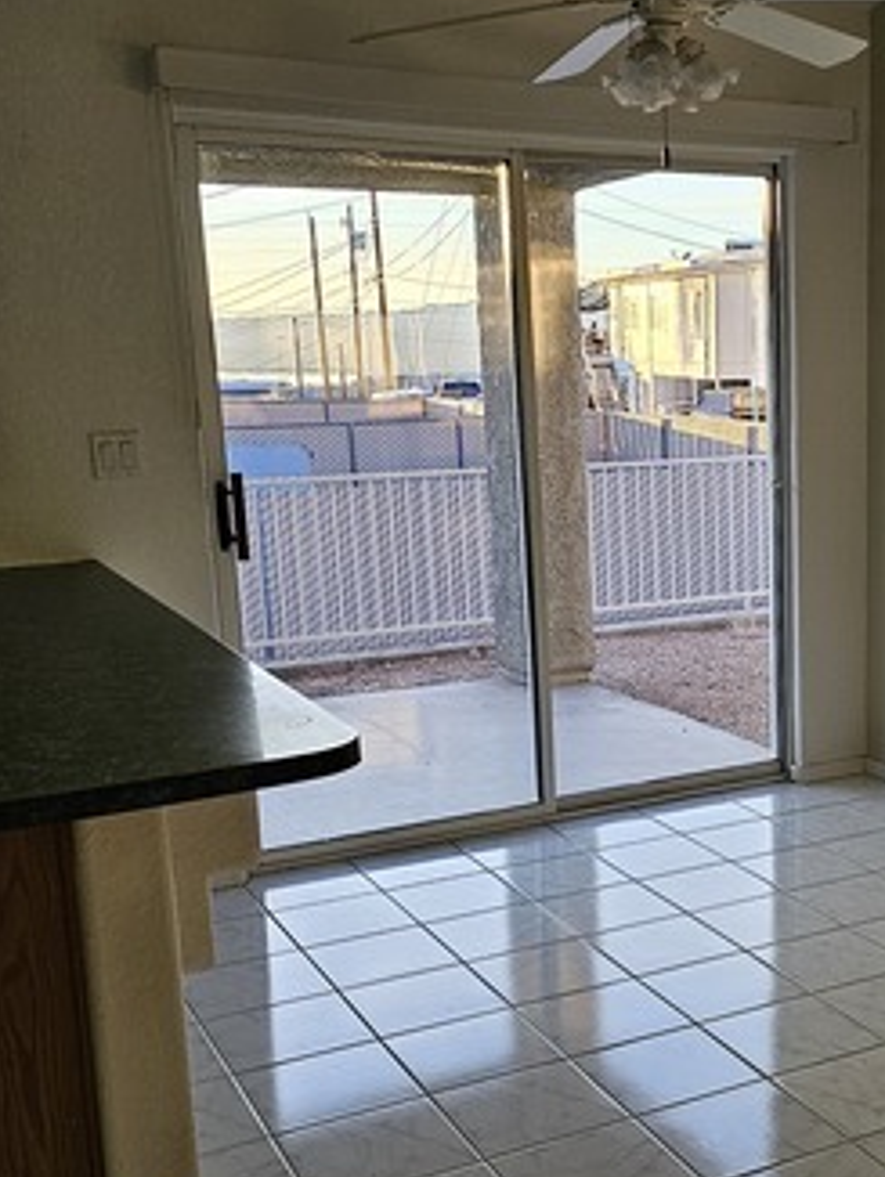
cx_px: 816
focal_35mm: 47
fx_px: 1600
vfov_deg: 40.3
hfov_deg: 29.5
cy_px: 699
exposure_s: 1/207
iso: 125
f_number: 1.7
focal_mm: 6.3
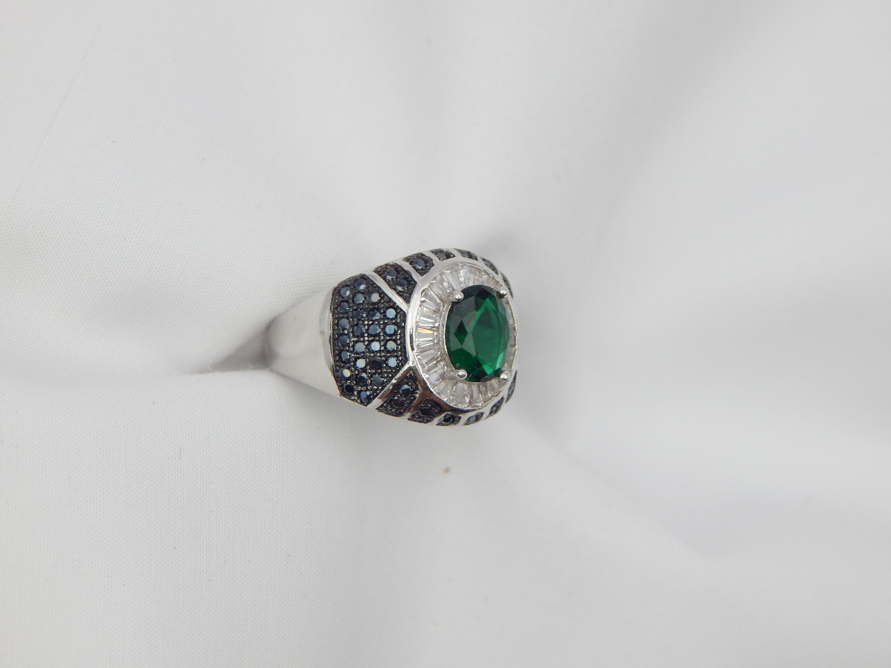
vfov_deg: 14.2
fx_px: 2677
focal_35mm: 104
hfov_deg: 18.9
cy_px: 334
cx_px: 446
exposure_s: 1/80
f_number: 4.5
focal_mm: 18.7
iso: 125
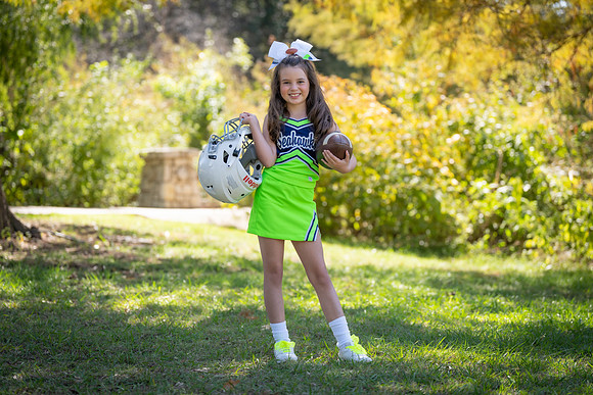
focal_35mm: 92
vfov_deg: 14.9
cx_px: 296
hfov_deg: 22.1
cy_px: 198
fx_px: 1516
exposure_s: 1/400
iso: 100
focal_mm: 92
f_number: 2.8
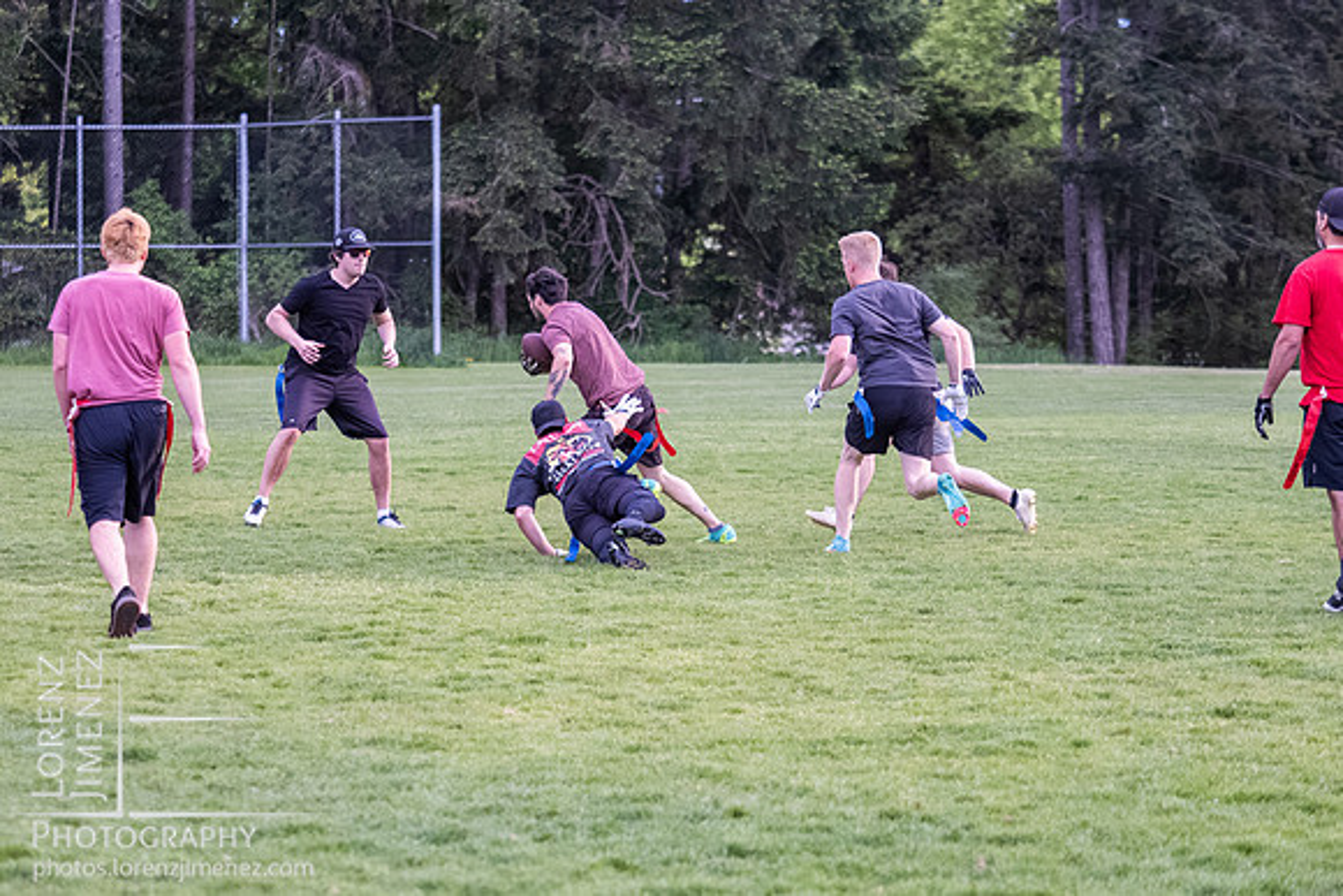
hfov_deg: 12.2
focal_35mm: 169
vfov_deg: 8.1
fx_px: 6297
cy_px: 490
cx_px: 670
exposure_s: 1/1250
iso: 2500
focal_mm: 79
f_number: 2.8
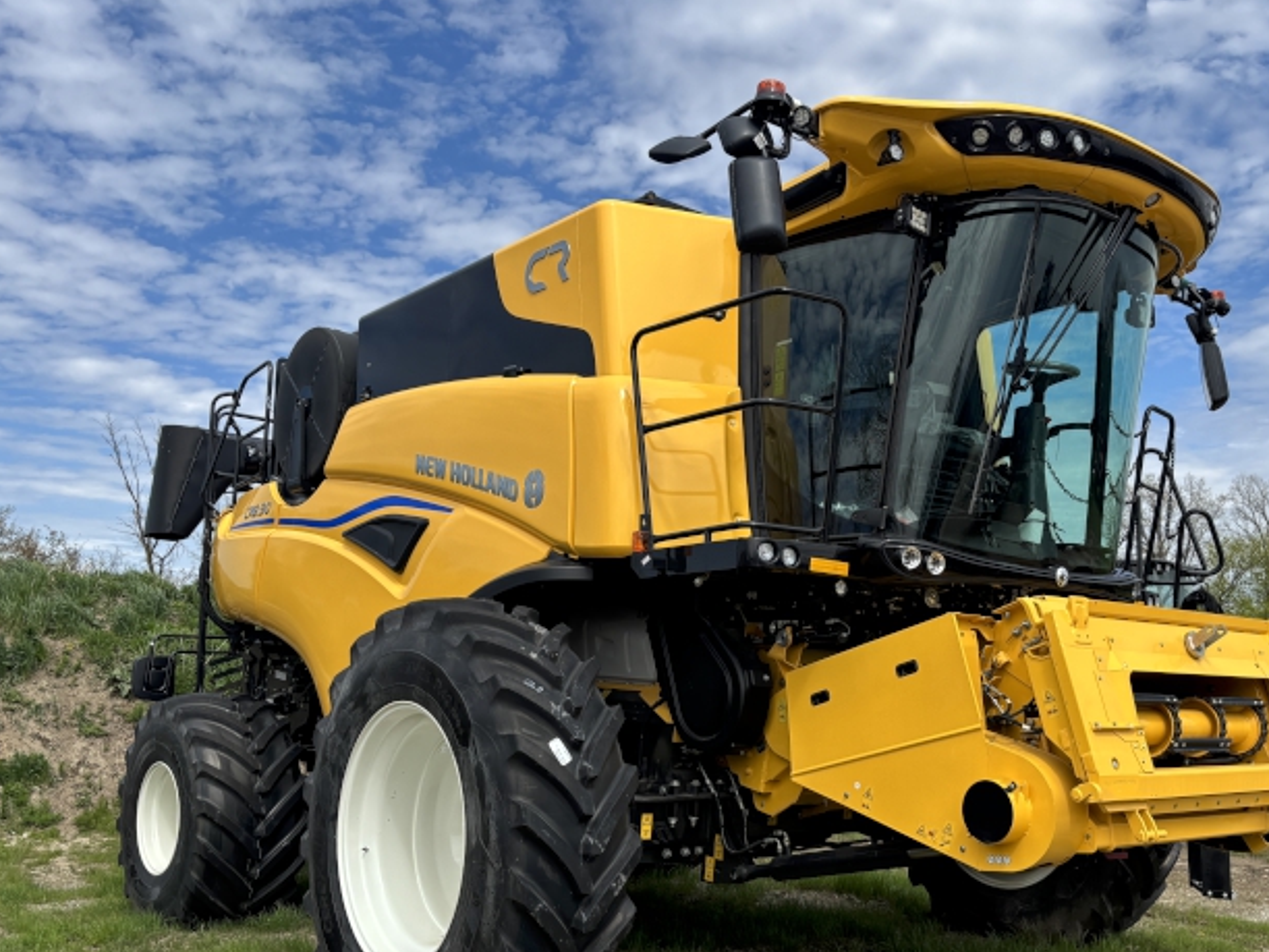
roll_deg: +0.6
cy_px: 597
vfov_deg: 41.5
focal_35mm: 34
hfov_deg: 53.7
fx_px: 1246
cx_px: 744
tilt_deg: +3.7
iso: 50
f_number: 1.6
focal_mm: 5.96
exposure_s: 1/2151
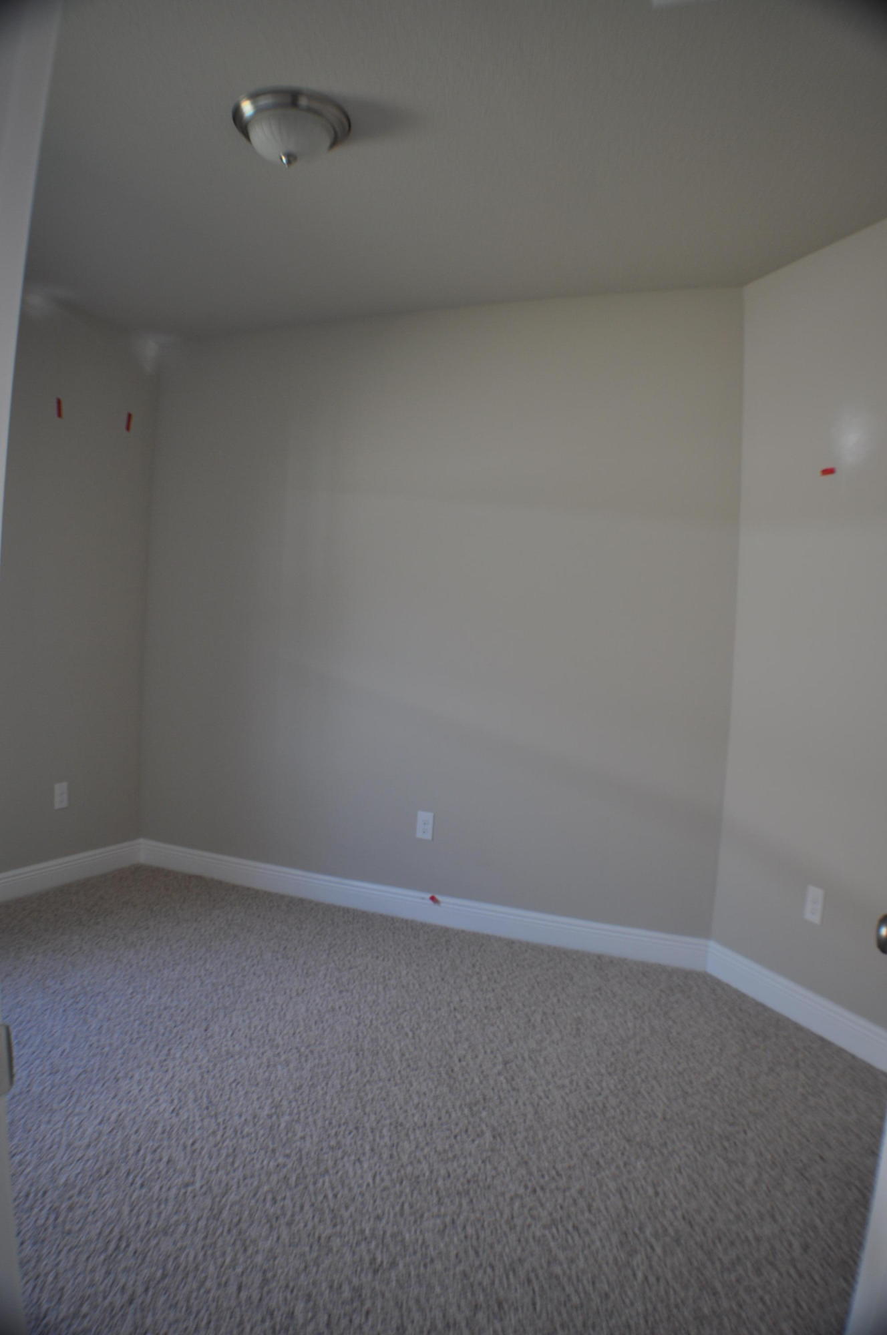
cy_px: 668
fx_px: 1167
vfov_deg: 59.6
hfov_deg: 41.6
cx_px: 444
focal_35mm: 32
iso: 200
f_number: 3.8
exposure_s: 1/30
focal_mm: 21
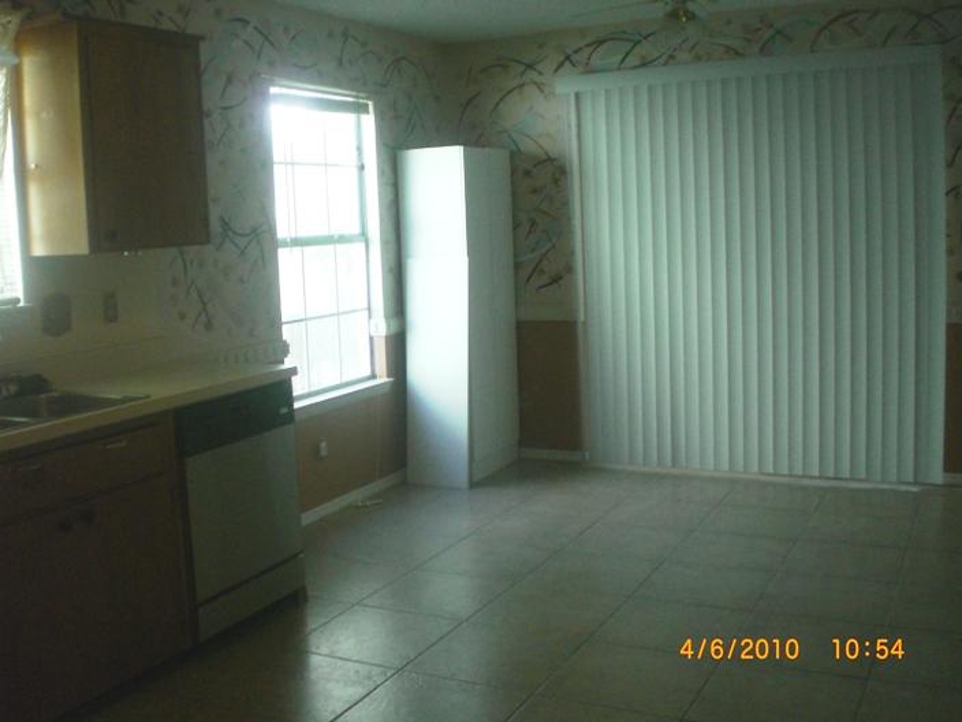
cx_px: 481
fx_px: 1056
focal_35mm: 38
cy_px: 361
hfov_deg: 49.0
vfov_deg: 37.7
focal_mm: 6.3
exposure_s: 1/125
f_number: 3.1
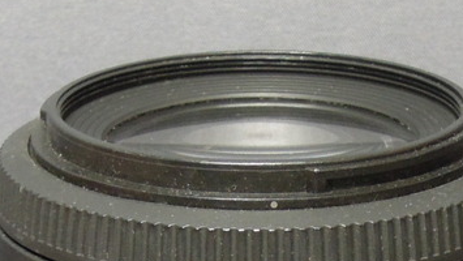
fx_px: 2260
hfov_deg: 11.7
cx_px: 237
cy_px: 466
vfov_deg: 6.5
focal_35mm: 184
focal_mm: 9
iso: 400
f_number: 3.7
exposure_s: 1/20
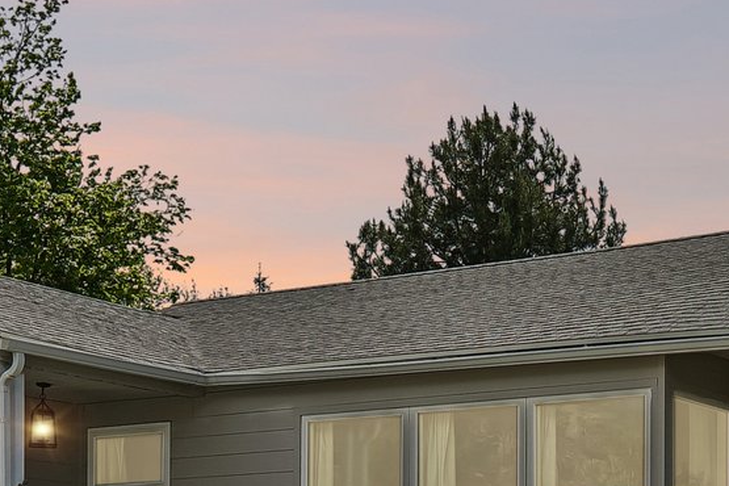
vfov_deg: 13.7
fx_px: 1944
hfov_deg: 21.1
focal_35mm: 96
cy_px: 640
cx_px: 512
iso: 100
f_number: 8
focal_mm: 26
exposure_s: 1/320
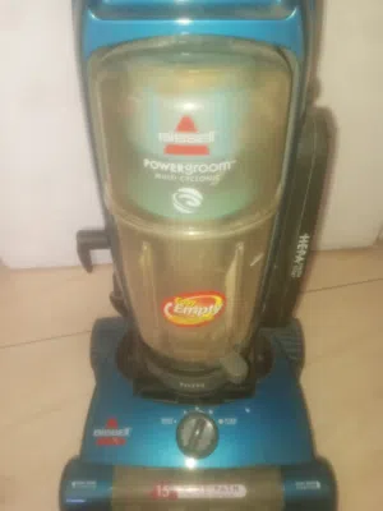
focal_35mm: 27
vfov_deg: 65.3
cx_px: 192
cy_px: 256
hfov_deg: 51.4
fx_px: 398
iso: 1287
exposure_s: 1/33.3
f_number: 1.6
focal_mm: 4.11
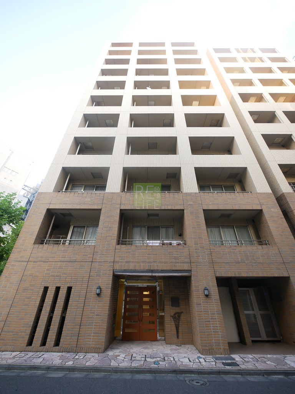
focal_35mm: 14
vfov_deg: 102.1
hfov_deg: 85.7
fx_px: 159
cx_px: 148
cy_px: 197
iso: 200
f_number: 4
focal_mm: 7
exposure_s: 1/60
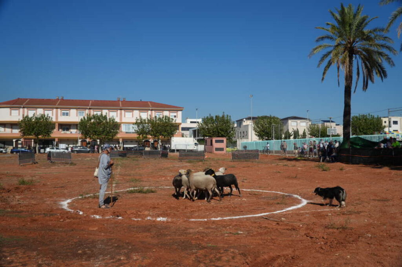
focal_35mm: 33
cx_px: 201
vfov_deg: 39.9
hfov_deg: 57.2
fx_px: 368
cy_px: 134
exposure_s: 1/1250
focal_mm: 22
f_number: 4
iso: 50
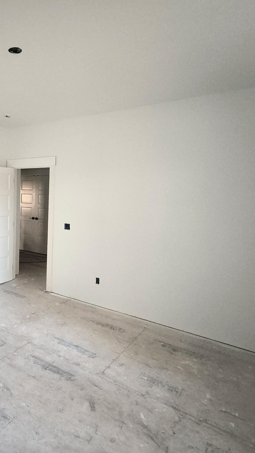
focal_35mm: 18
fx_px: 216
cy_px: 220
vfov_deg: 92.6
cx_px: 21
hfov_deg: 52.9
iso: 742
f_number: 2.2
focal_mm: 2.13
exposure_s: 1/120
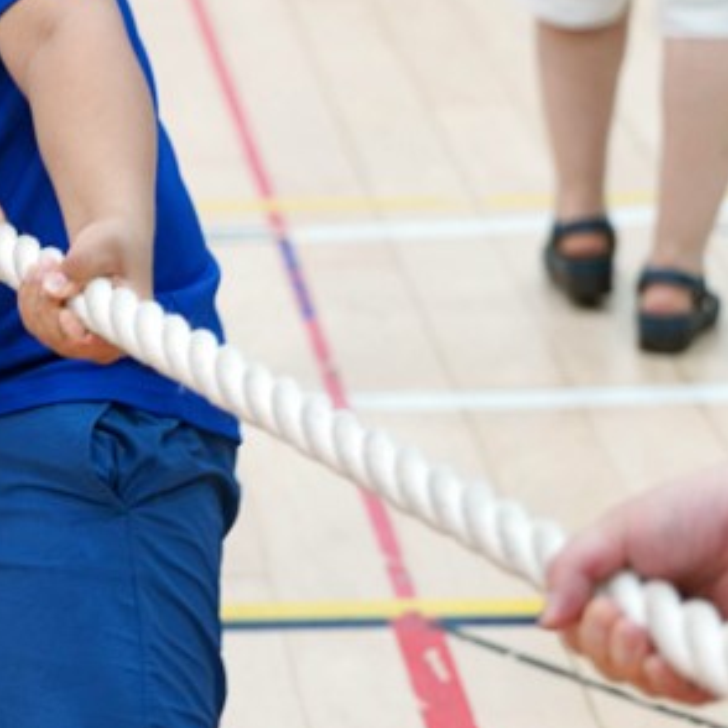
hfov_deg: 9.4
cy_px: 240
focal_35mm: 182
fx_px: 4330
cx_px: -352
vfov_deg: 9.6
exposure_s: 1/160
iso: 1600
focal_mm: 70
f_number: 3.5
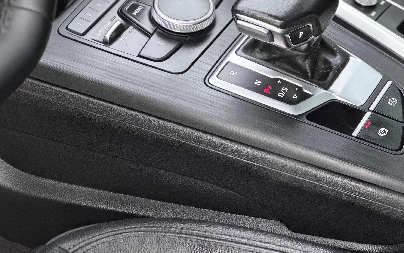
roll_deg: +1.6
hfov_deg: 17.1
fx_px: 1343
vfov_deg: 10.7
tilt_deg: -33.4
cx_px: 232
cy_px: 35
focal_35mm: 122
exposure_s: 1/100
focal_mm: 9
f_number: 2.8
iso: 200
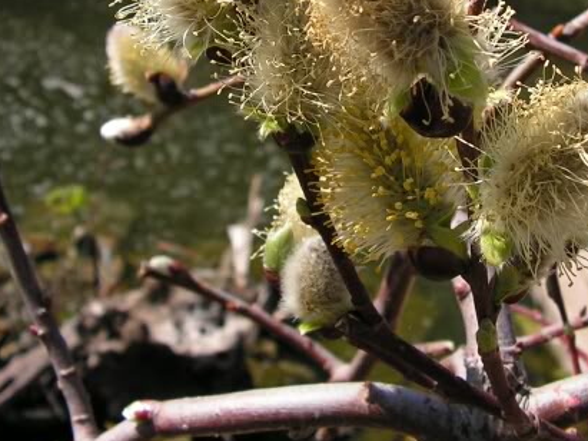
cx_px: 352
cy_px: 90
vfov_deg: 23.7
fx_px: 1036
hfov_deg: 31.6
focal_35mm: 61
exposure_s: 1/400
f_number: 4.8
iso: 64
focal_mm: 6
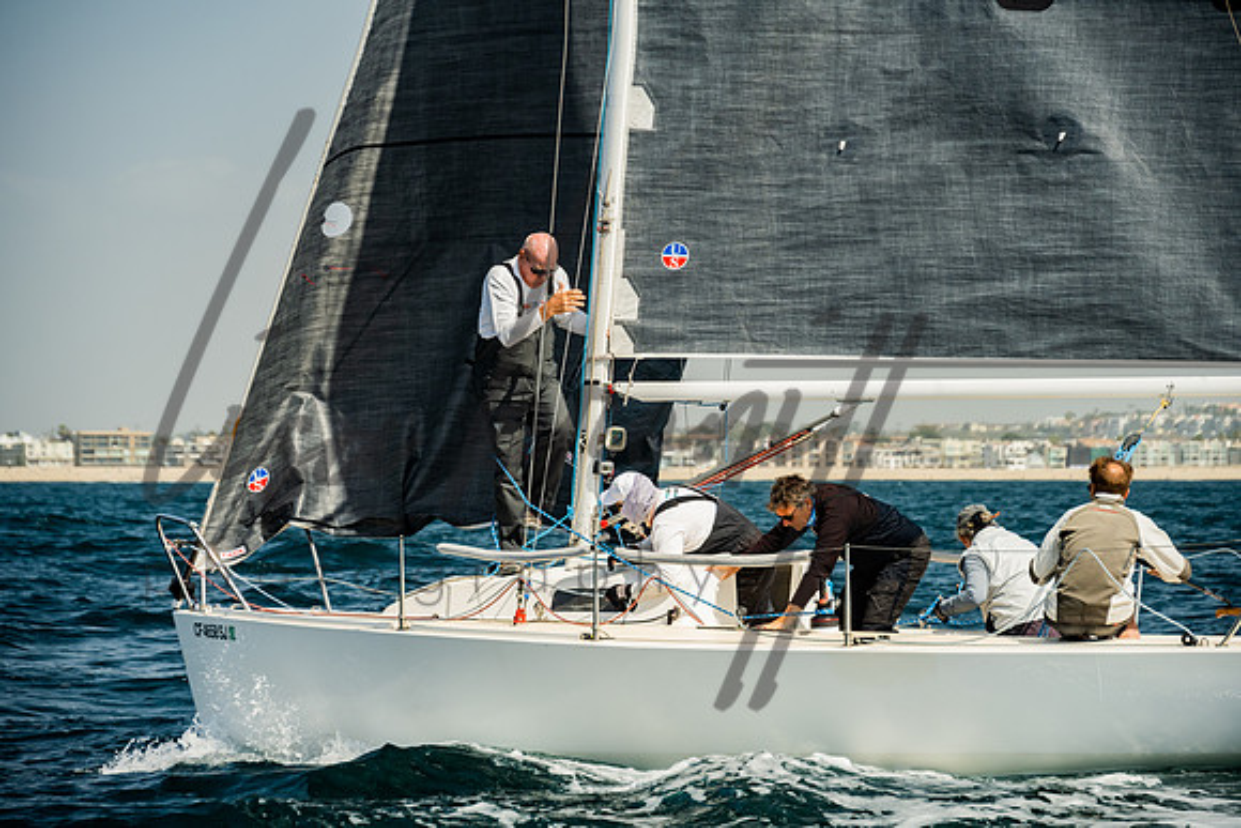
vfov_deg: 9.8
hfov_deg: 14.7
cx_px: 620
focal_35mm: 140
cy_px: 414
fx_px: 4827
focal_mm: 140
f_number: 6.3
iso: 320
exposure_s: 1/800
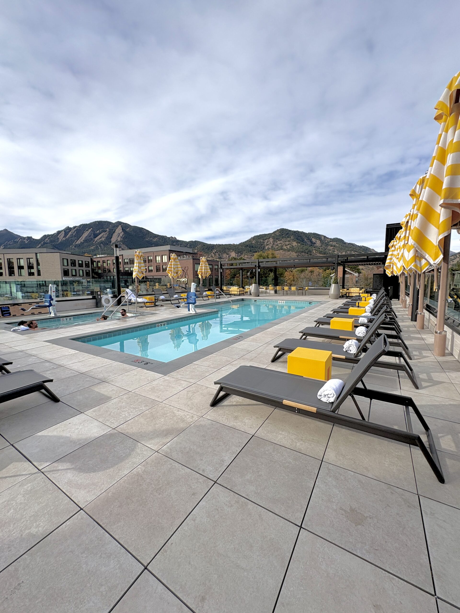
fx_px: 248
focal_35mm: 14
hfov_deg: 85.7
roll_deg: +0.8
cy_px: 306
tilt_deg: -5.7
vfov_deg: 102.1
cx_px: 230
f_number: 2.2
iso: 50
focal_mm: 2.22
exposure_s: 1/1927
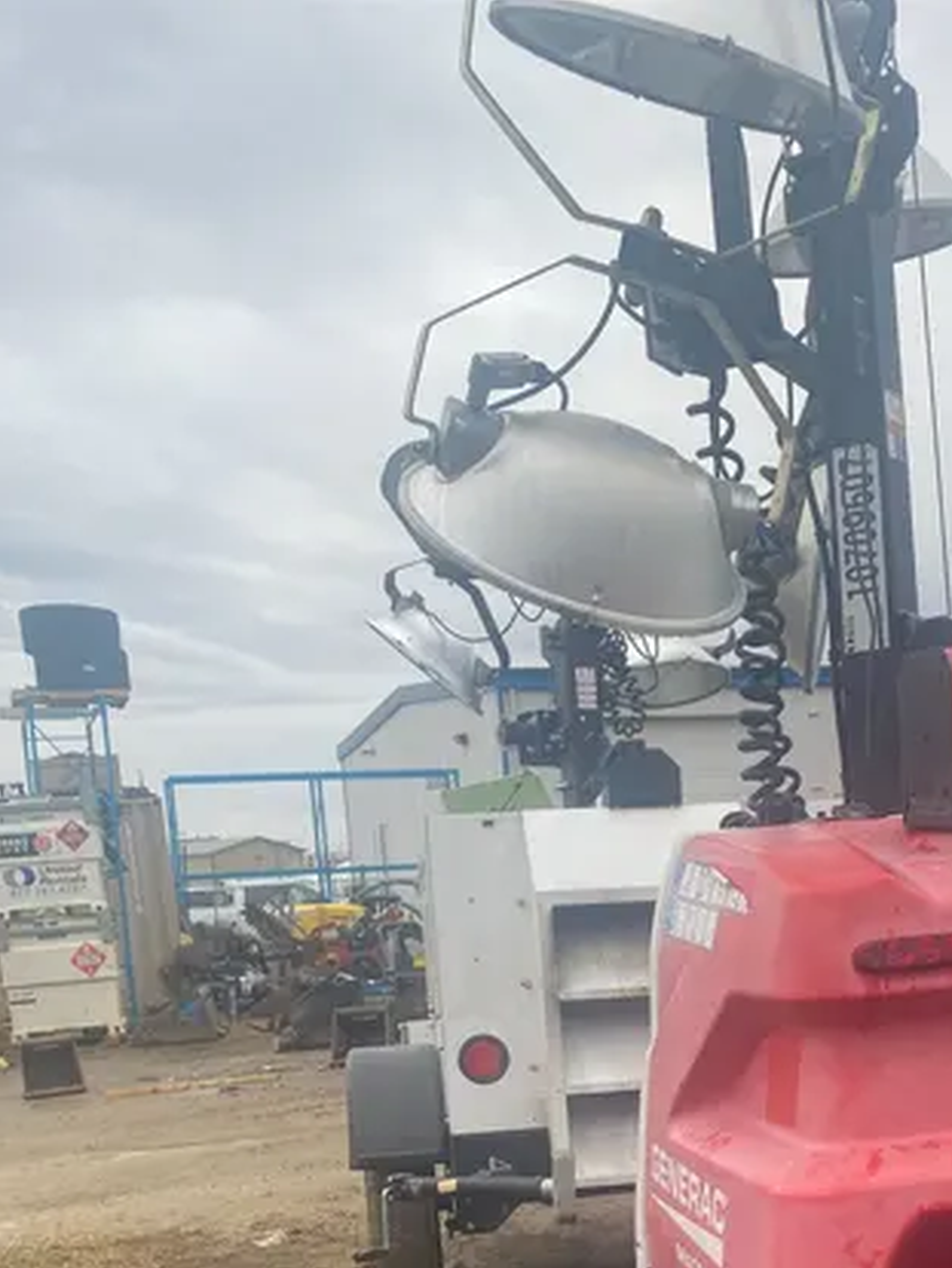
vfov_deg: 38.6
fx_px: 1685
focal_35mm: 46
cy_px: 1119
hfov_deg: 30.9
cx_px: 741
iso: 32
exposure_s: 1/515
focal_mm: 4.25
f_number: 1.8
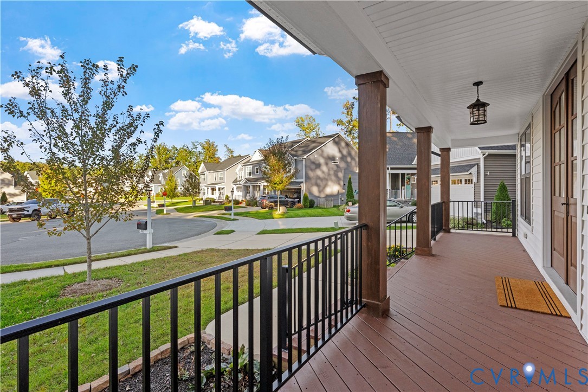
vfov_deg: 70.4
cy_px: 196
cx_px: 294
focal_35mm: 17
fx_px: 278
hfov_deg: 93.3
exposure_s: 1/200
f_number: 10
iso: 2000
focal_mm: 17
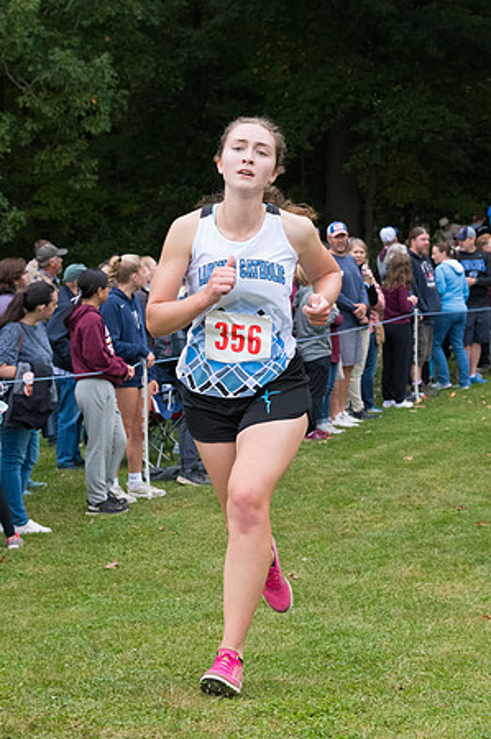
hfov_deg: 17.5
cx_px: 246
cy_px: 370
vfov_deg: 26.0
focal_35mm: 78
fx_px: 1599
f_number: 5.6
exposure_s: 1/1600
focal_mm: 52
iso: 3200
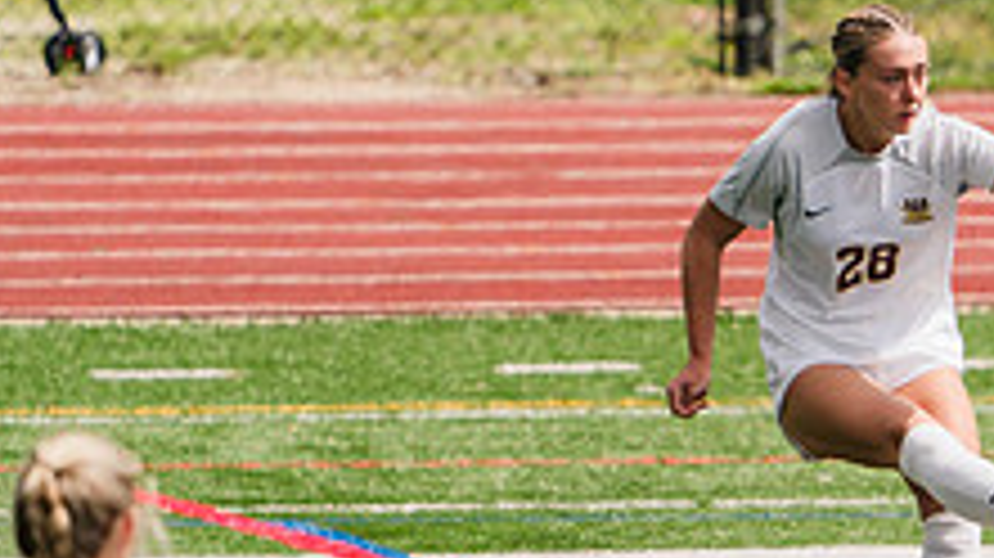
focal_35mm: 1442
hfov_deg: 1.5
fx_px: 37984
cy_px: 587
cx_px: 1061
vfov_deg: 0.8
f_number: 6.3
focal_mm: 524
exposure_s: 1/1600
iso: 320
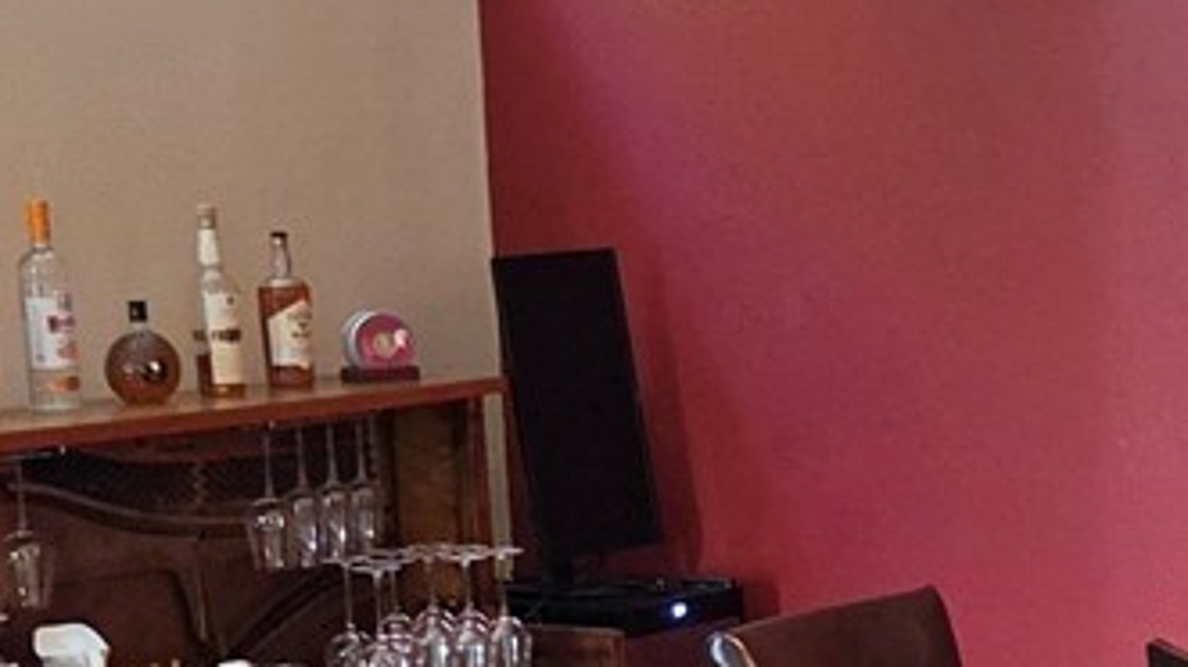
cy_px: 904
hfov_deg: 17.3
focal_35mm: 121
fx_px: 3811
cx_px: 1202
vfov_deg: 9.8
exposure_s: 1/120
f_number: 1.8
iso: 400
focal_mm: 5.4
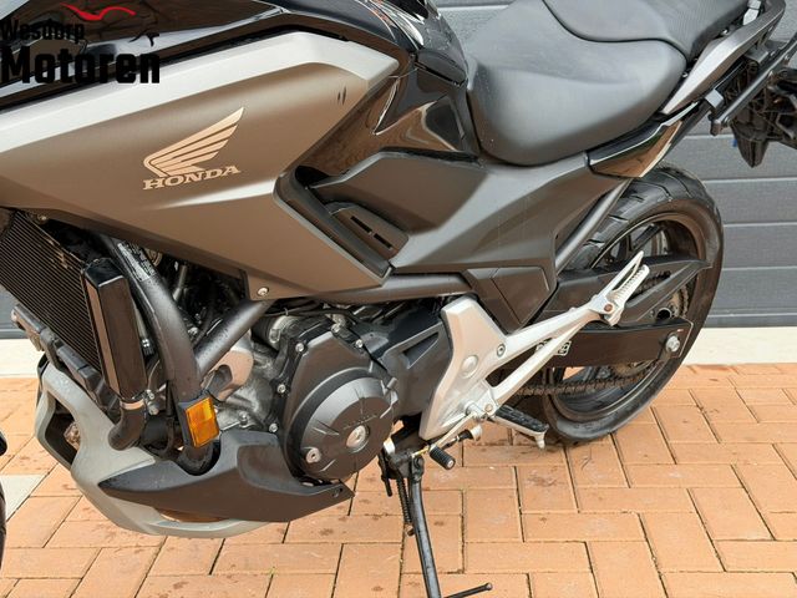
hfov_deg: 39.7
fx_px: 1105
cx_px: 398
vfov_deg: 30.3
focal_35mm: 48
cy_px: 299
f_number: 1.78
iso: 50
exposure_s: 1/212
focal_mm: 6.76
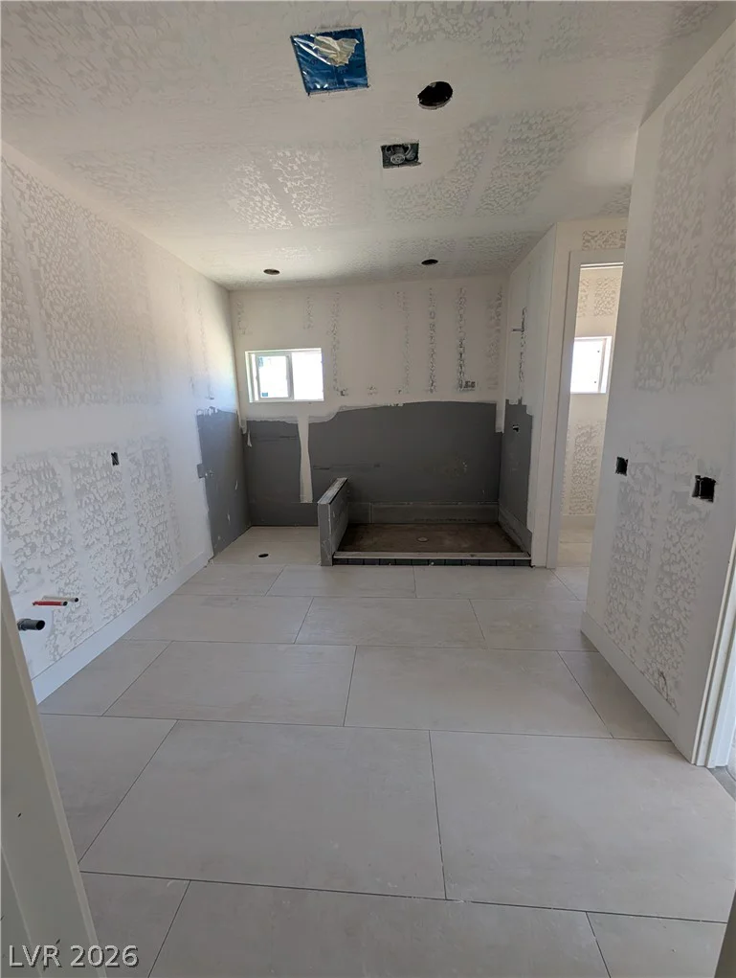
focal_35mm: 12
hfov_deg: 94.7
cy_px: 489
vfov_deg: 110.4
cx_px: 368
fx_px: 339
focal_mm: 2.02
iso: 62
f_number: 1.7
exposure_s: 1/111
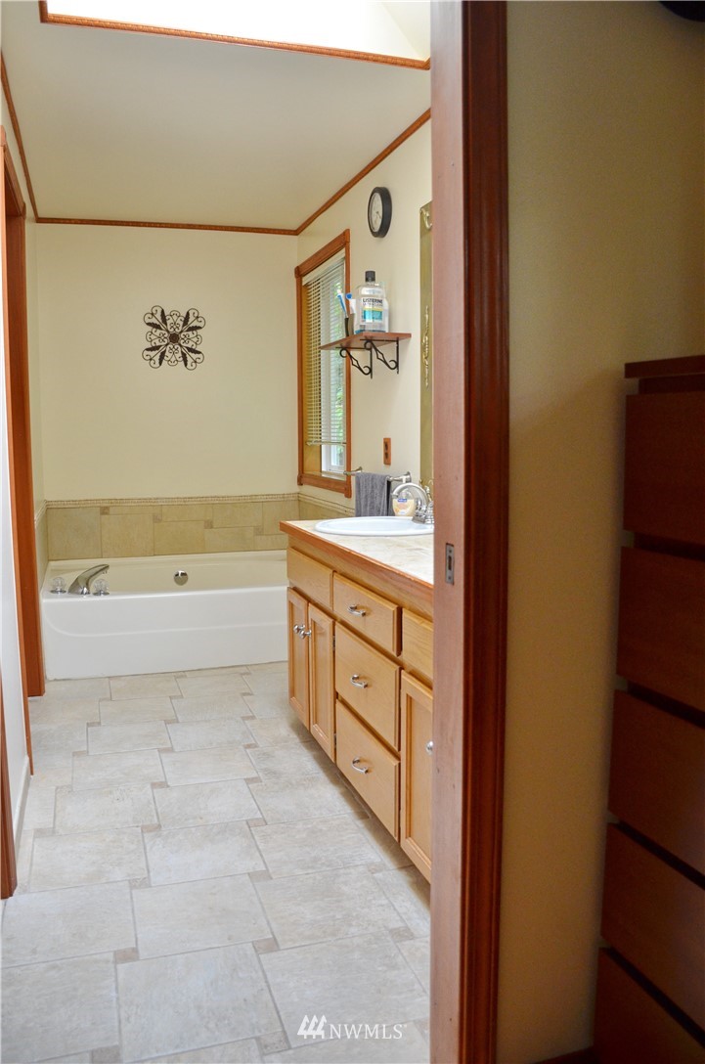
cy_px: 532
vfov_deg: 67.5
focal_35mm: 27
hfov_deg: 47.8
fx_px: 796
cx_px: 352
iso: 640
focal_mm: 18
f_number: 4
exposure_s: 1/60
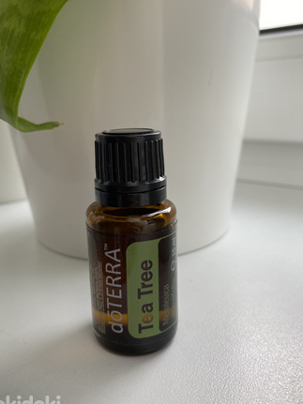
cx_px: 143
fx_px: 339
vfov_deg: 61.7
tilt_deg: -14.9
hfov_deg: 48.2
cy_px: 202
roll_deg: +3.0
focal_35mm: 29
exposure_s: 1/121
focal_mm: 4.25
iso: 50
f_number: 1.8
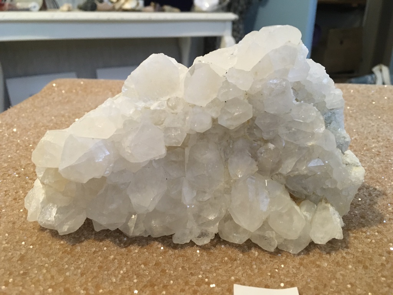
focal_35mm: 29
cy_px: 148
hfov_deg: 61.7
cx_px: 196
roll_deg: +0.8
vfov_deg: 48.2
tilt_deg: -20.7
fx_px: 329
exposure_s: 1/25
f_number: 2.2
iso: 200
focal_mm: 4.15
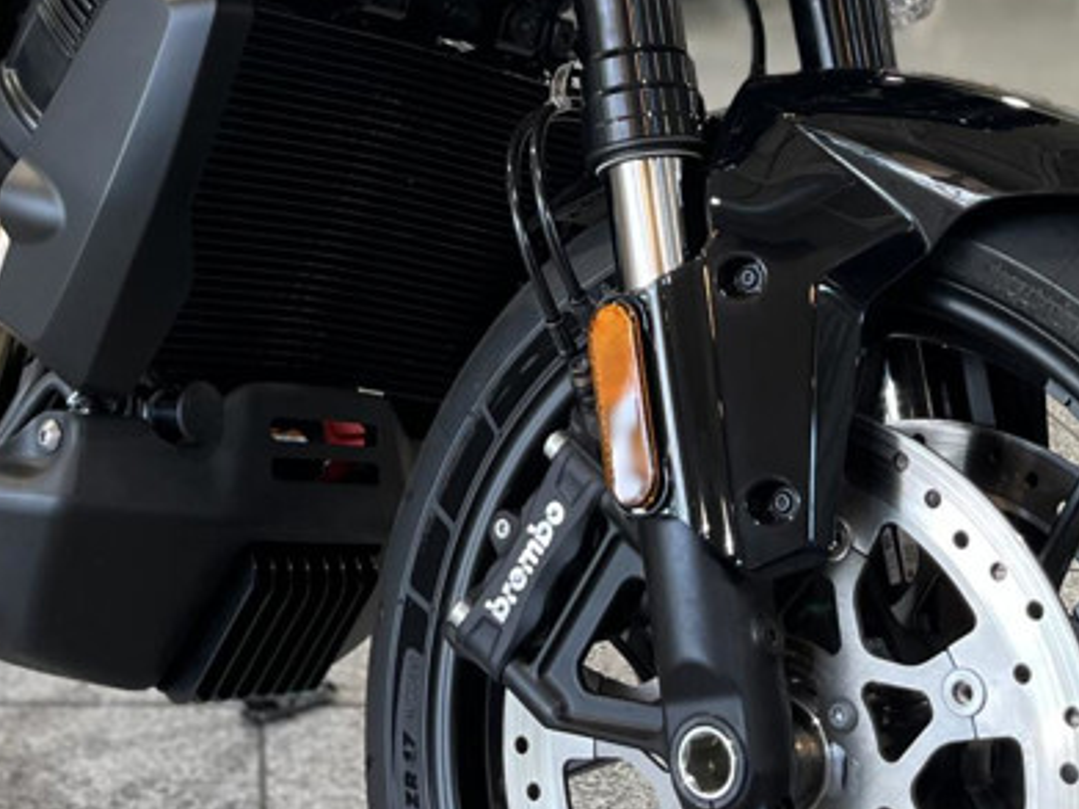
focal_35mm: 71
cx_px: 368
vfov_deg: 19.8
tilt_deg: -4.8
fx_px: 2212
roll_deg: -1.5
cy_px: -94
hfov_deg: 27.3
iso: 100
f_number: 1.6
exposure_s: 1/60
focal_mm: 5.1
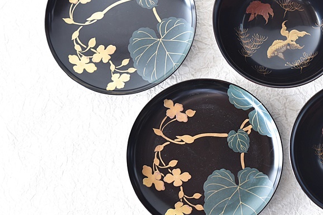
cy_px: 90
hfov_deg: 21.1
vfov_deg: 14.2
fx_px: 861
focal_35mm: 96
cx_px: 224
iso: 400
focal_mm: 46
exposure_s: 1/3
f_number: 5.6
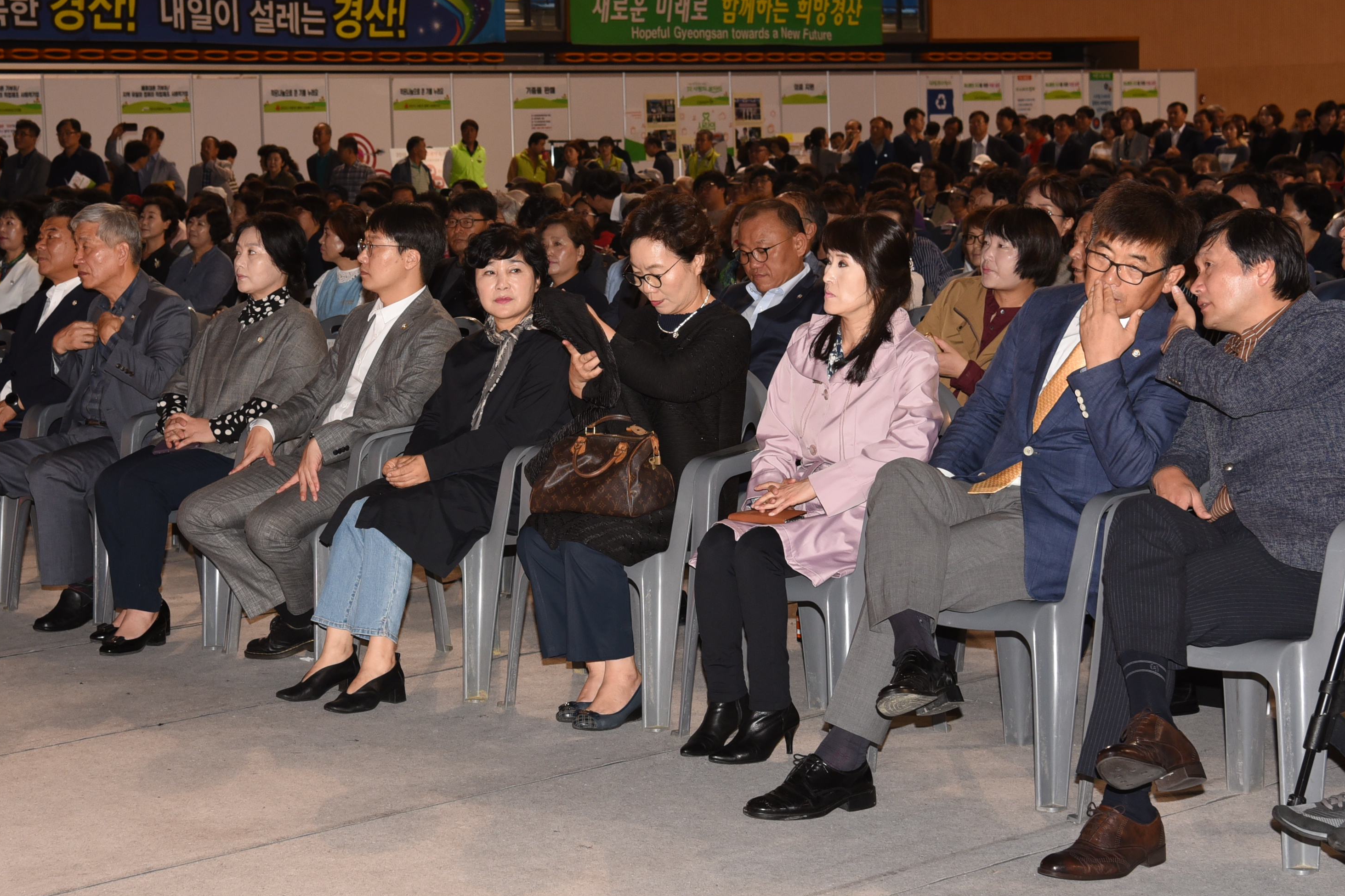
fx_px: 2764
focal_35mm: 74
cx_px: 501
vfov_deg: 18.4
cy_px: 342
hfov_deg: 27.3
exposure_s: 1/60
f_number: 7.1
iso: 800
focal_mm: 48
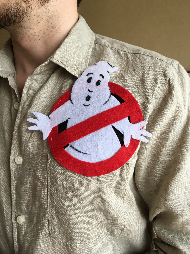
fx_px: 212
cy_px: 127
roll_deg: +1.3
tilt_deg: -10.0
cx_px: 95
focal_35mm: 29
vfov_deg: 61.7
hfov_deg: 48.2
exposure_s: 1/33
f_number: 2.2
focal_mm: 4.15
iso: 32
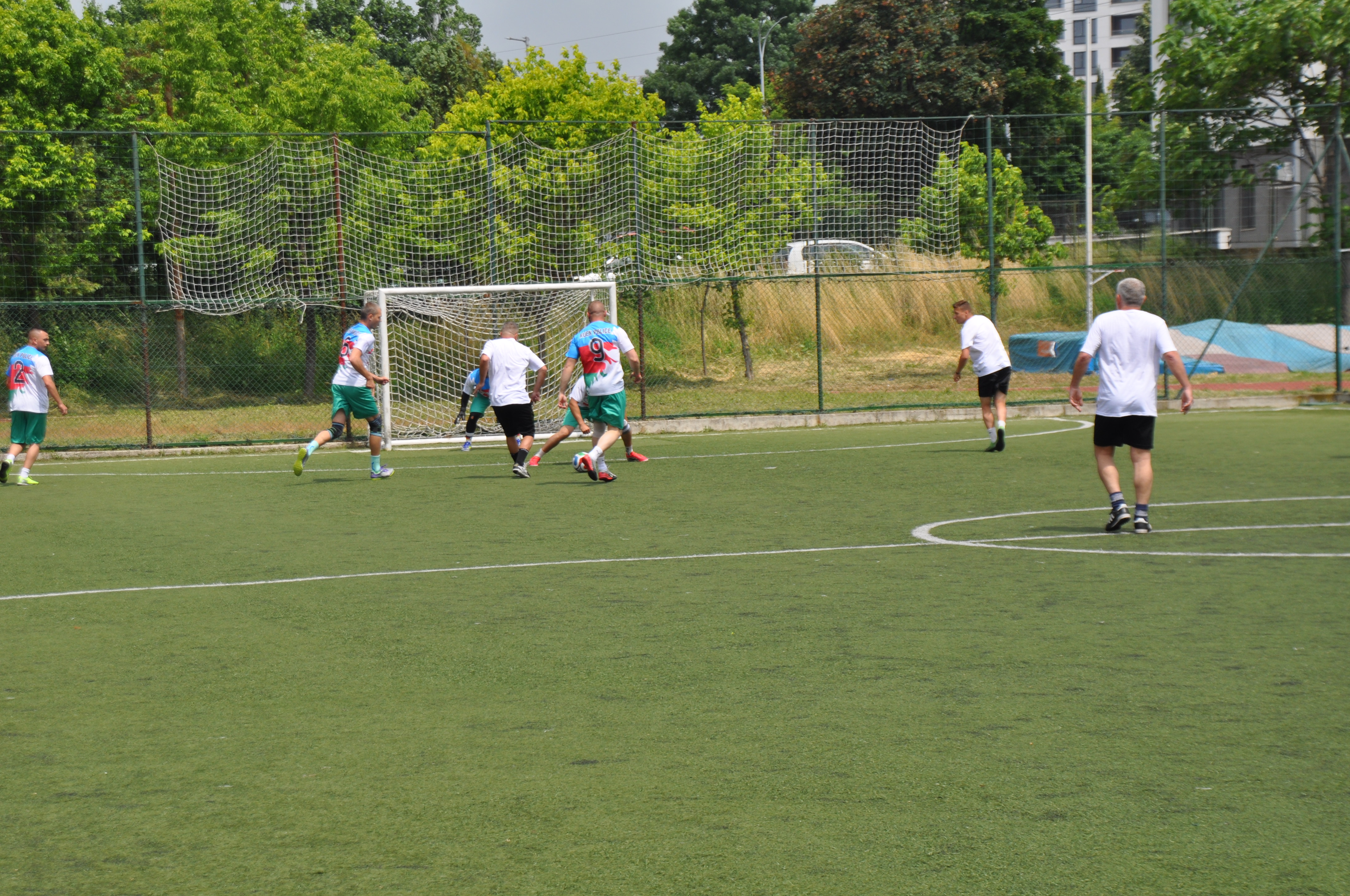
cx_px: 675
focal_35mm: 93
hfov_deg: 21.9
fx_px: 3483
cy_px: 448
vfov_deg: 14.7
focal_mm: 62
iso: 200
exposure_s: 1/800
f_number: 7.1
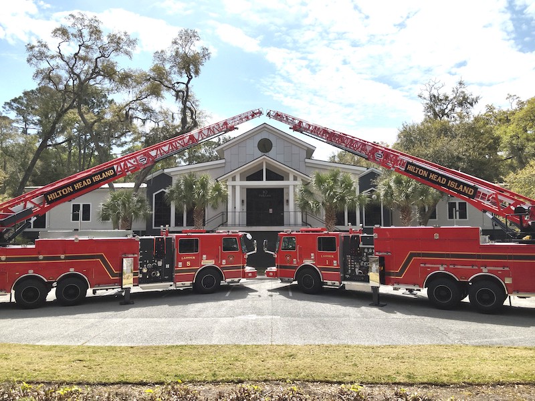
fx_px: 371
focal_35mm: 24
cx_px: 268
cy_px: 200
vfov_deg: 56.8
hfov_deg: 71.6
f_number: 2.8
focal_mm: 4.4
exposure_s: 1/2000
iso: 100
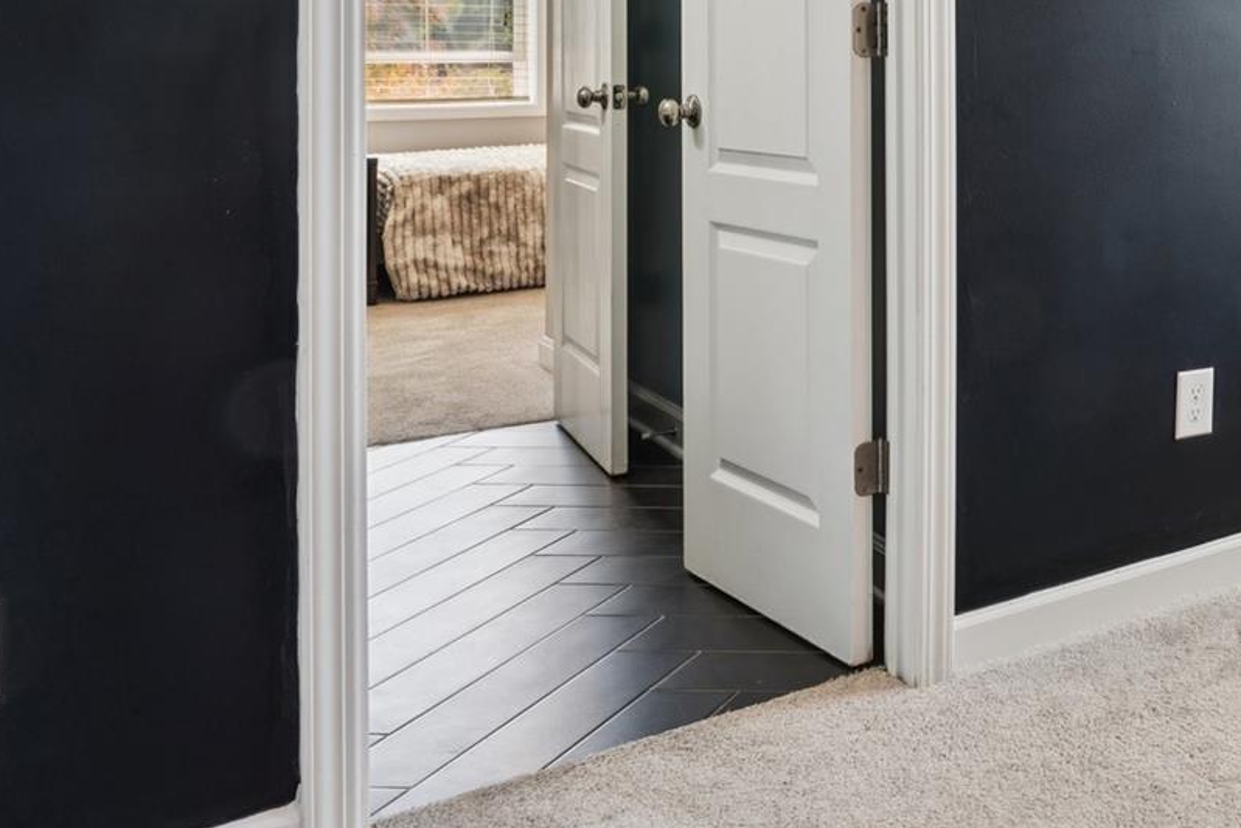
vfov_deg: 30.6
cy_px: 63
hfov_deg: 36.4
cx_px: 1482
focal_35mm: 42
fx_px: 1431
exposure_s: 1/3.33
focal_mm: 16.2
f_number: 13
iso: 100
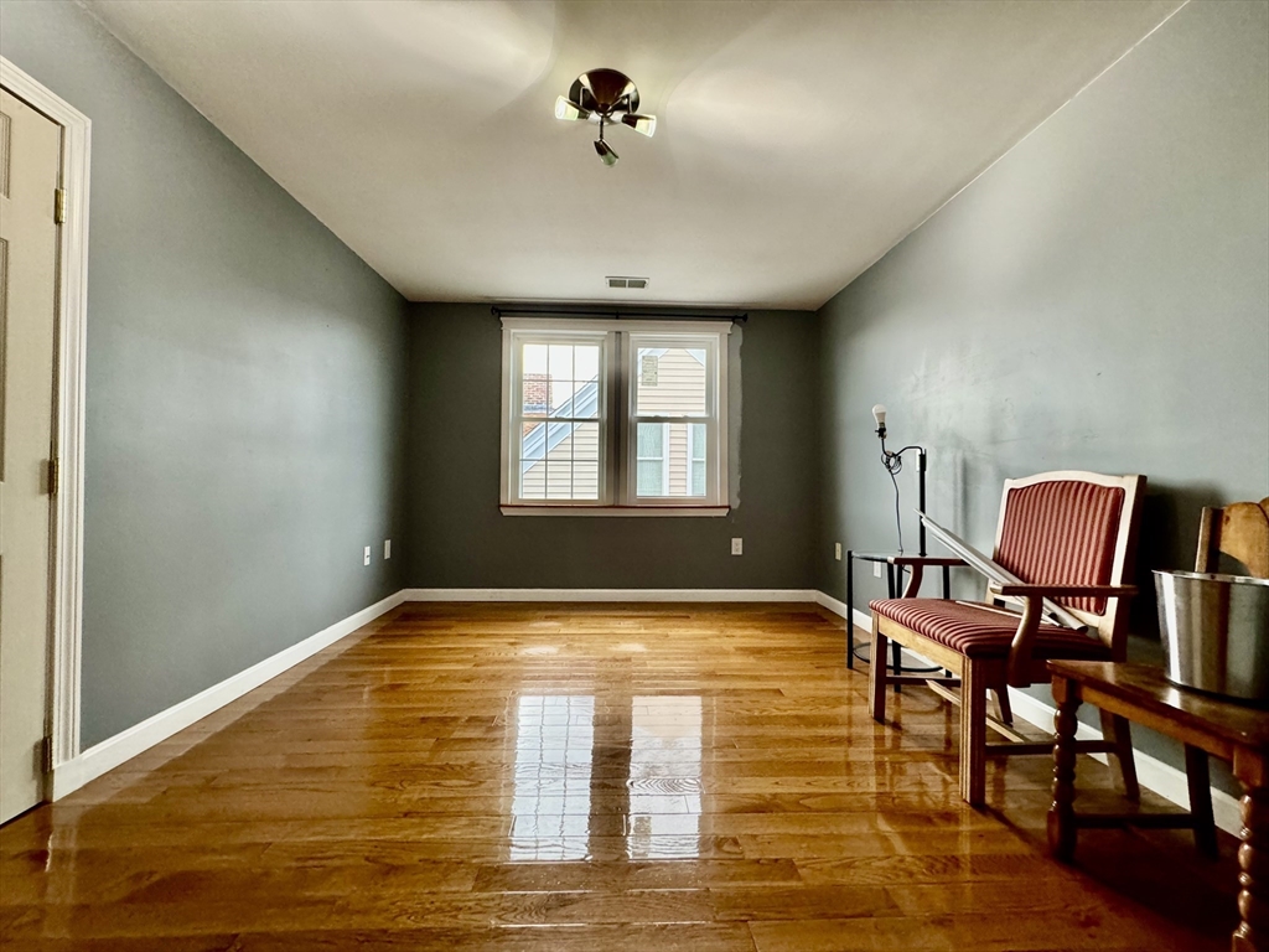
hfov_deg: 102.1
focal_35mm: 14
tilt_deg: -0.3
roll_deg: -1.1
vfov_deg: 85.7
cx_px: 634
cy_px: 476
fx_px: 513
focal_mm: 2.22
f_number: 2.2
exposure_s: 1/120
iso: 320
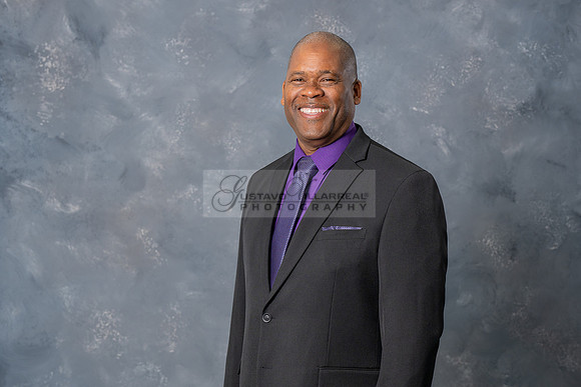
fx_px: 1224
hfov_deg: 26.7
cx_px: 316
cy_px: 248
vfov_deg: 18.0
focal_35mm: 76
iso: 200
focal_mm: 54
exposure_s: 1/200
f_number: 4
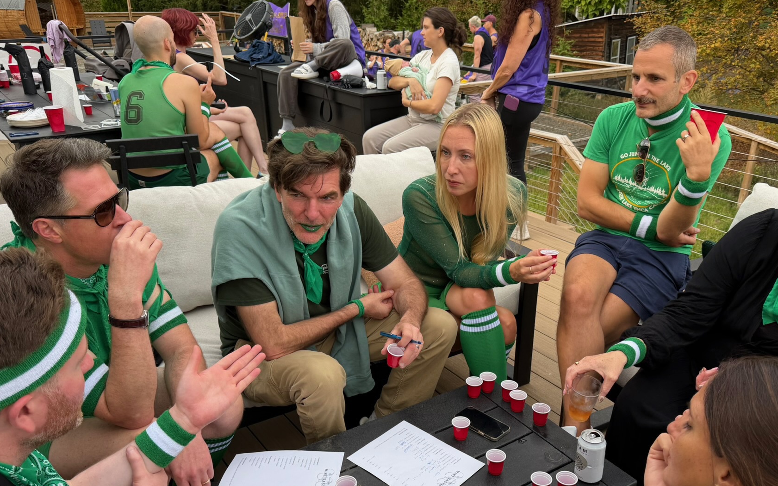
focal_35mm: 31
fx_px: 657
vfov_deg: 40.1
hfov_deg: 61.2
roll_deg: -0.1
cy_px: 322
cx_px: 419
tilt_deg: -27.2
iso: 64
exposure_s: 1/207
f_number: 1.78
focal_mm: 6.76
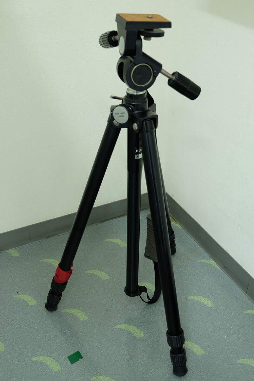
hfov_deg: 35.1
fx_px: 402
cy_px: 190
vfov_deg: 50.7
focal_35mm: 38
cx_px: 127
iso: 200
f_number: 5
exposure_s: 1/8
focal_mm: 25.6
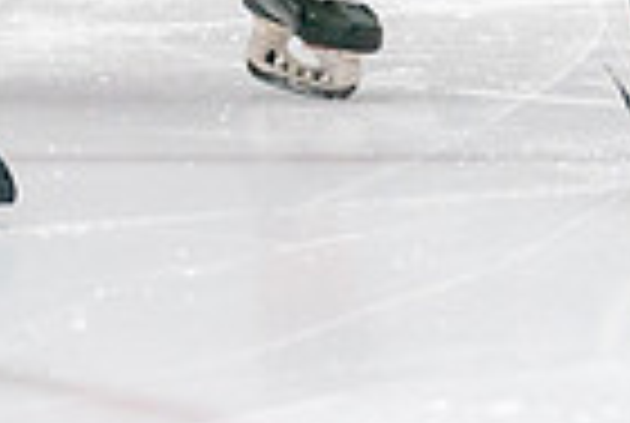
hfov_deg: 3.2
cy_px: -225
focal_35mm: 637
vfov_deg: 2.2
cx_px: 382
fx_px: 11171
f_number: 2.8
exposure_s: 1/1250
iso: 3200
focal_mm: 128
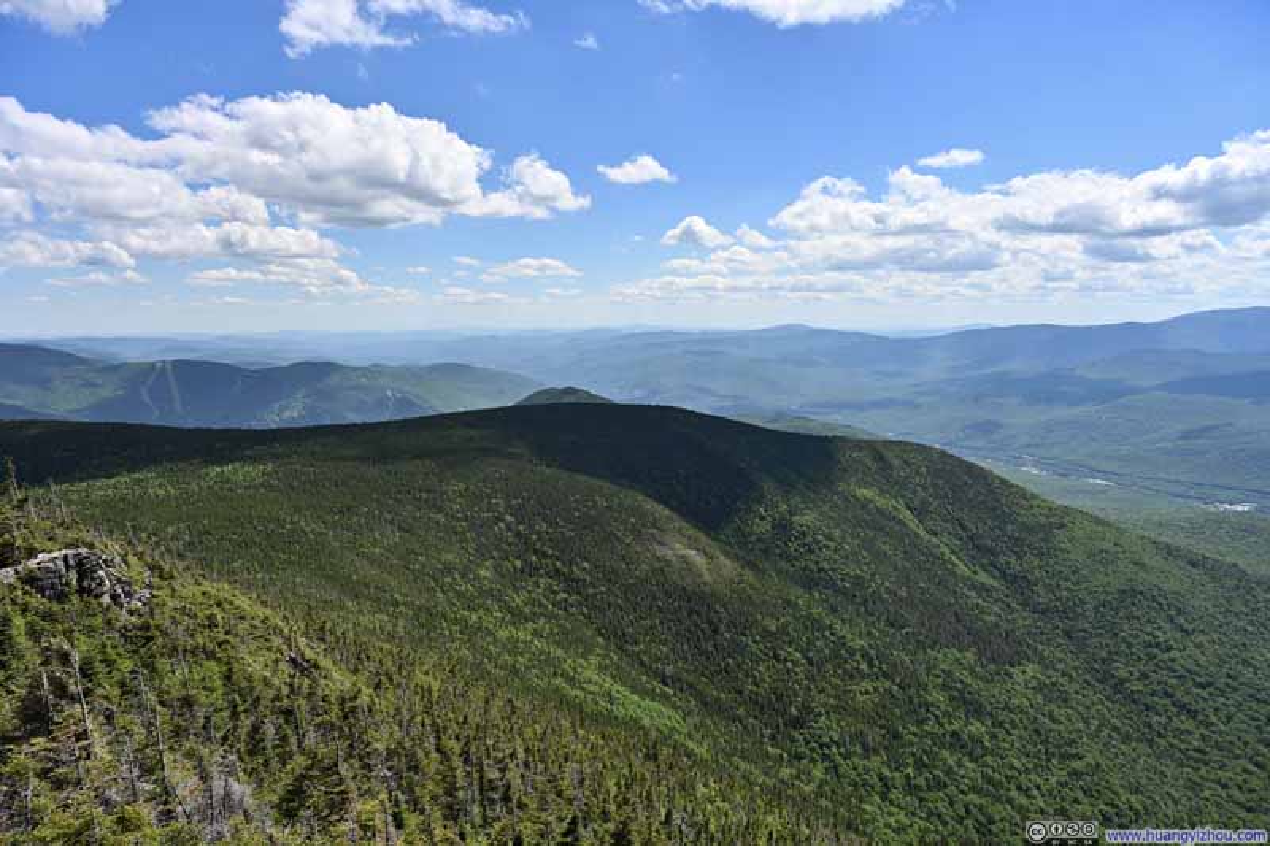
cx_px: 635
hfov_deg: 73.8
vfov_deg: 53.1
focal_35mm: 24
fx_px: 846
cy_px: 423
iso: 64
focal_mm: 24
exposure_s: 1/500
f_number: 5.6
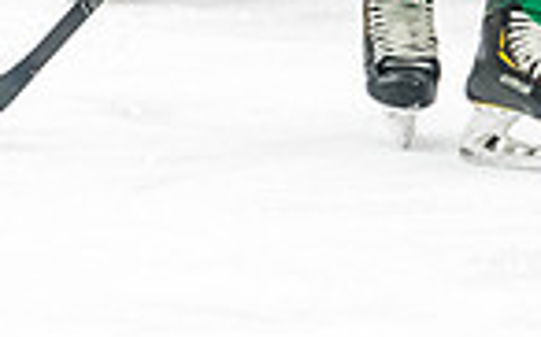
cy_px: -356
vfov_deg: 1.9
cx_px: 405
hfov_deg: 3.0
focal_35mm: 698
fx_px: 10283
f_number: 2.8
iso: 1800
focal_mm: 102
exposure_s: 1/640
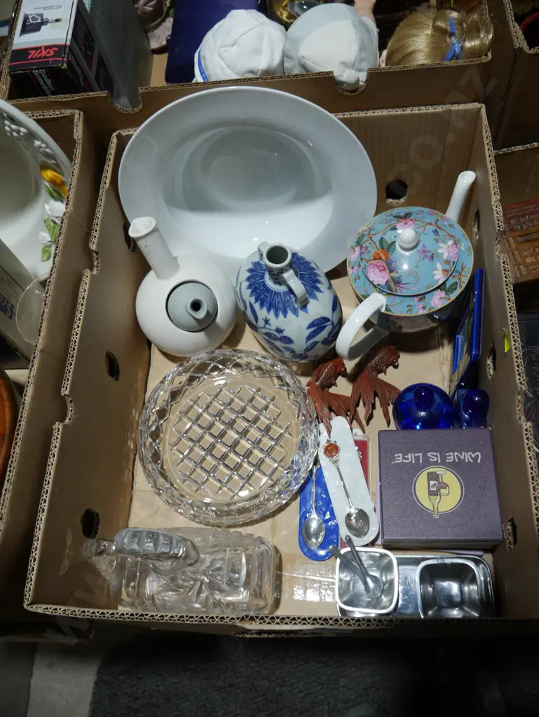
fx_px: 622
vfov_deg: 59.9
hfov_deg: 46.8
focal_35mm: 30
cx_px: 270
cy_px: 358
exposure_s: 1/125
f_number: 4
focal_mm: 15
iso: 200
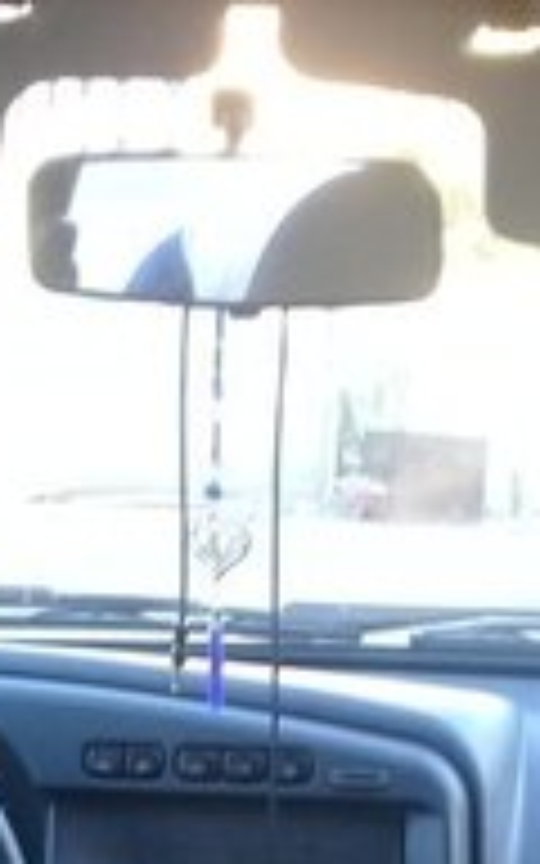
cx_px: 342
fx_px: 2001
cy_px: 1080
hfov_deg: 15.3
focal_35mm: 85
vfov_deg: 22.2
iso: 64
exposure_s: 1/33
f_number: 2.2
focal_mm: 3.3
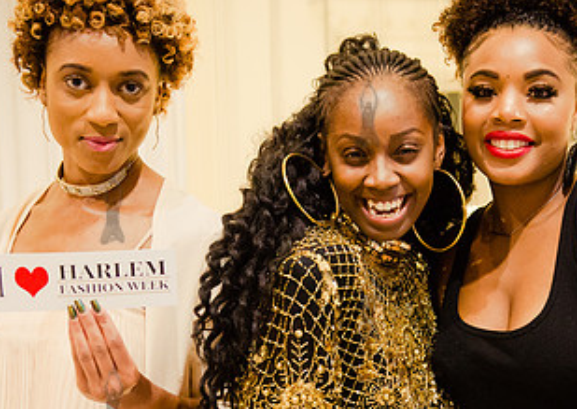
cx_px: 342
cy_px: 304
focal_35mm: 74
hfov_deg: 26.8
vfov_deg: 19.1
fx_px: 1209
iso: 4000
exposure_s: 1/200
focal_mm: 38
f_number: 3.5
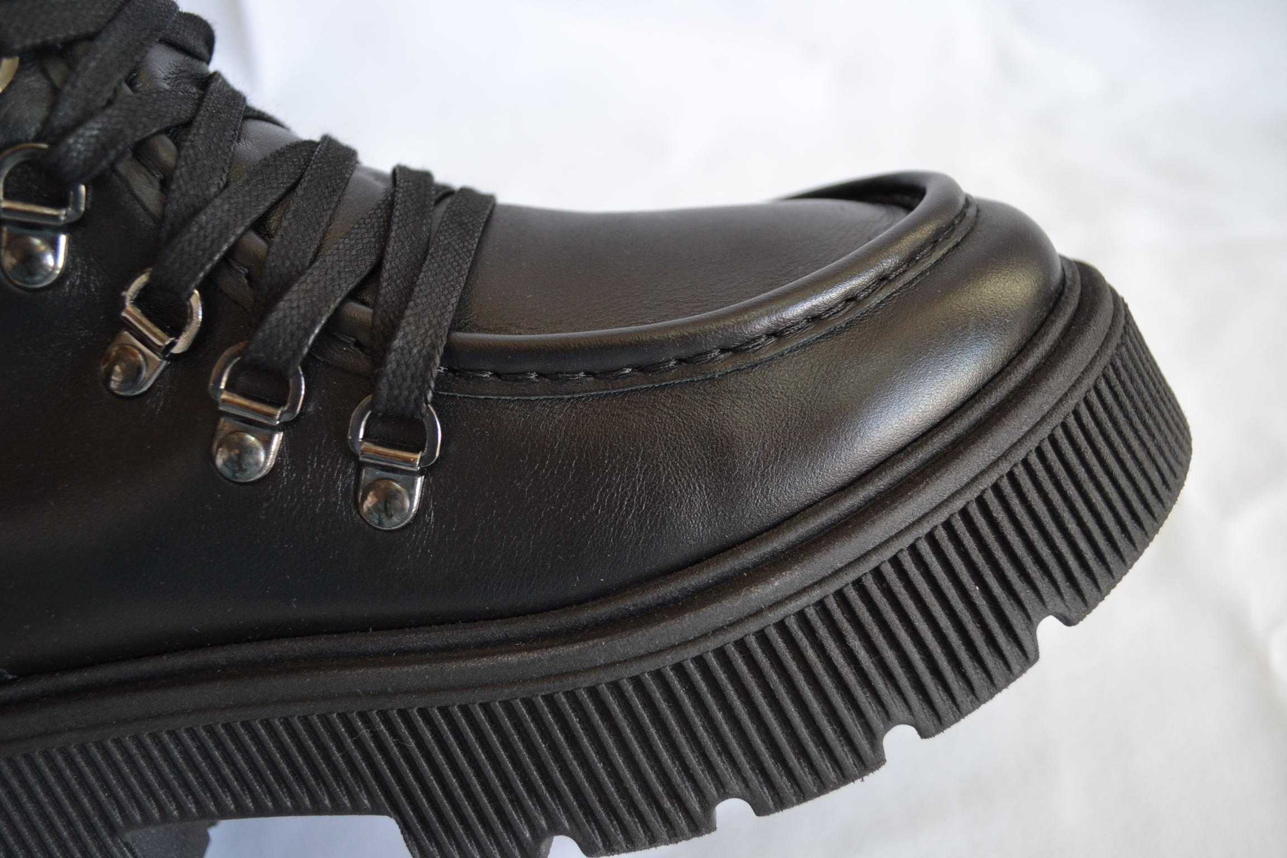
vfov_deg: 40.0
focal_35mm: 33
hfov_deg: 57.2
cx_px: 644
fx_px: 1180
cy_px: 429
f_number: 4
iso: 800
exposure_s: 1/60
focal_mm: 22
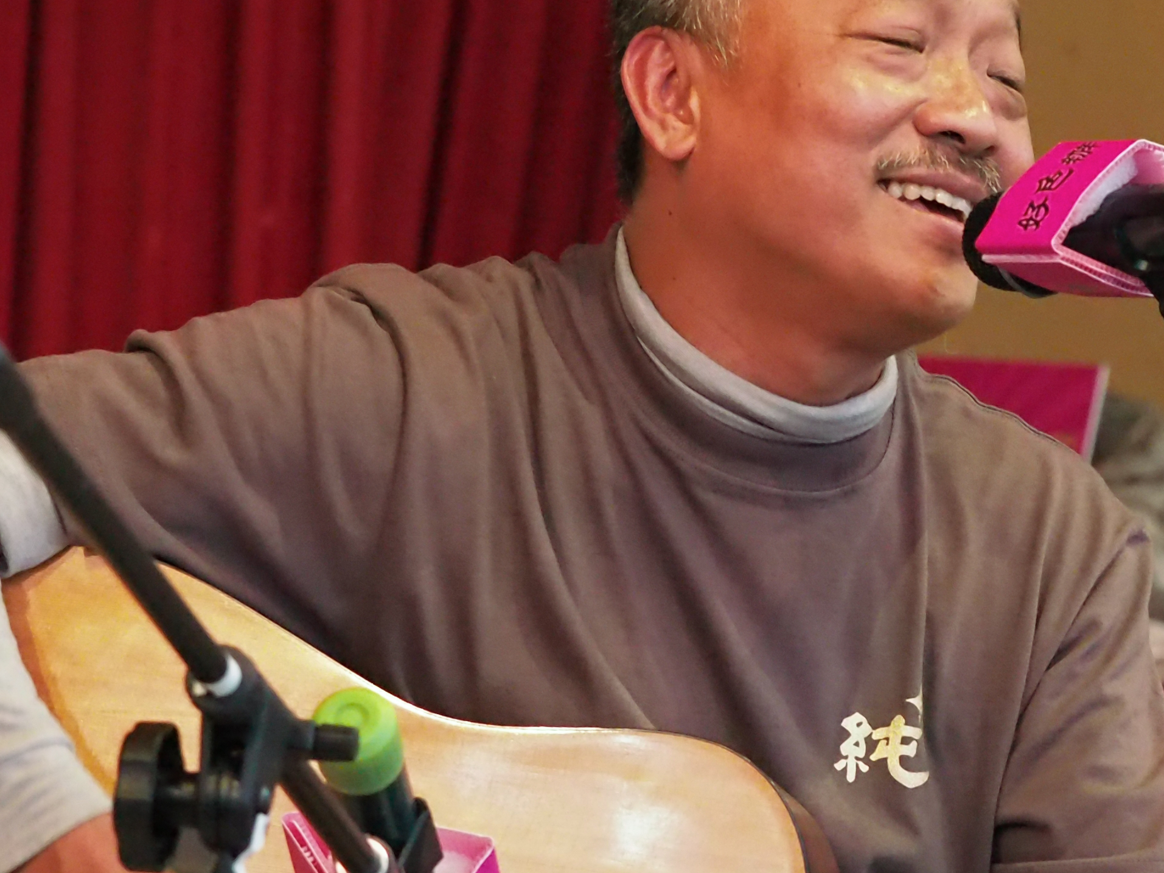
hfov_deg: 6.8
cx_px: 981
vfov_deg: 5.1
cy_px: 527
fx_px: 9719
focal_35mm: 289
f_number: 3.5
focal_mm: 60
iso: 3200
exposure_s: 1/100
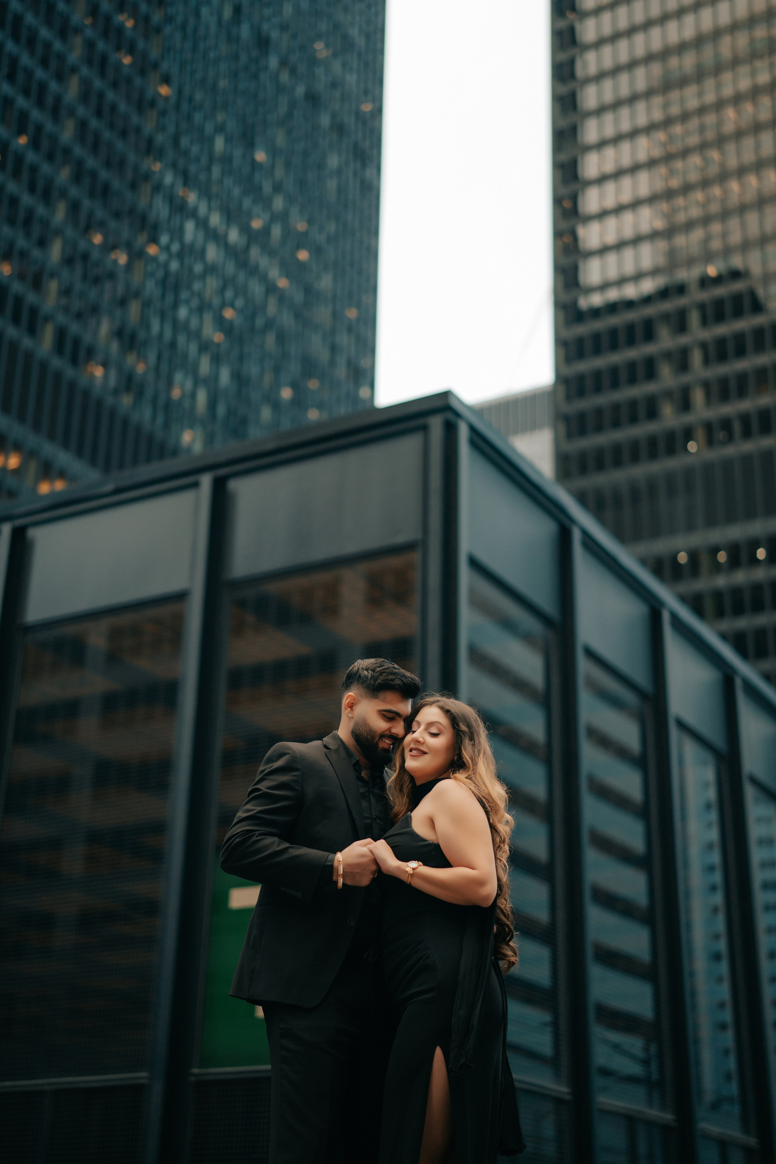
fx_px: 1616
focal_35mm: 50
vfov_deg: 39.6
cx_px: 388
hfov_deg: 27.0
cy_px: 582
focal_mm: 50
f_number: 1.4
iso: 400
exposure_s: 1/320
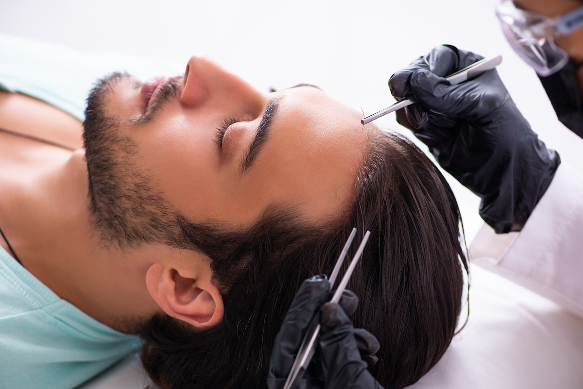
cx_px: 292
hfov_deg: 19.4
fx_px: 1701
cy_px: 194
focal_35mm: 105
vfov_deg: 13.1
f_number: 5
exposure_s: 1/100
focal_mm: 105
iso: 100
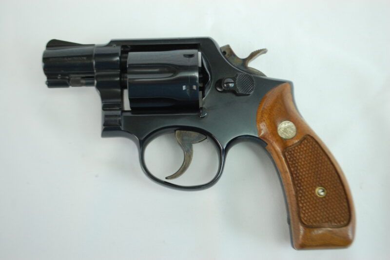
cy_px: 130
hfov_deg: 37.9
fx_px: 568
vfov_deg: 25.7
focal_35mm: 52
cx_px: 195
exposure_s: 1/30
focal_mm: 35
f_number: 5.3
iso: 560
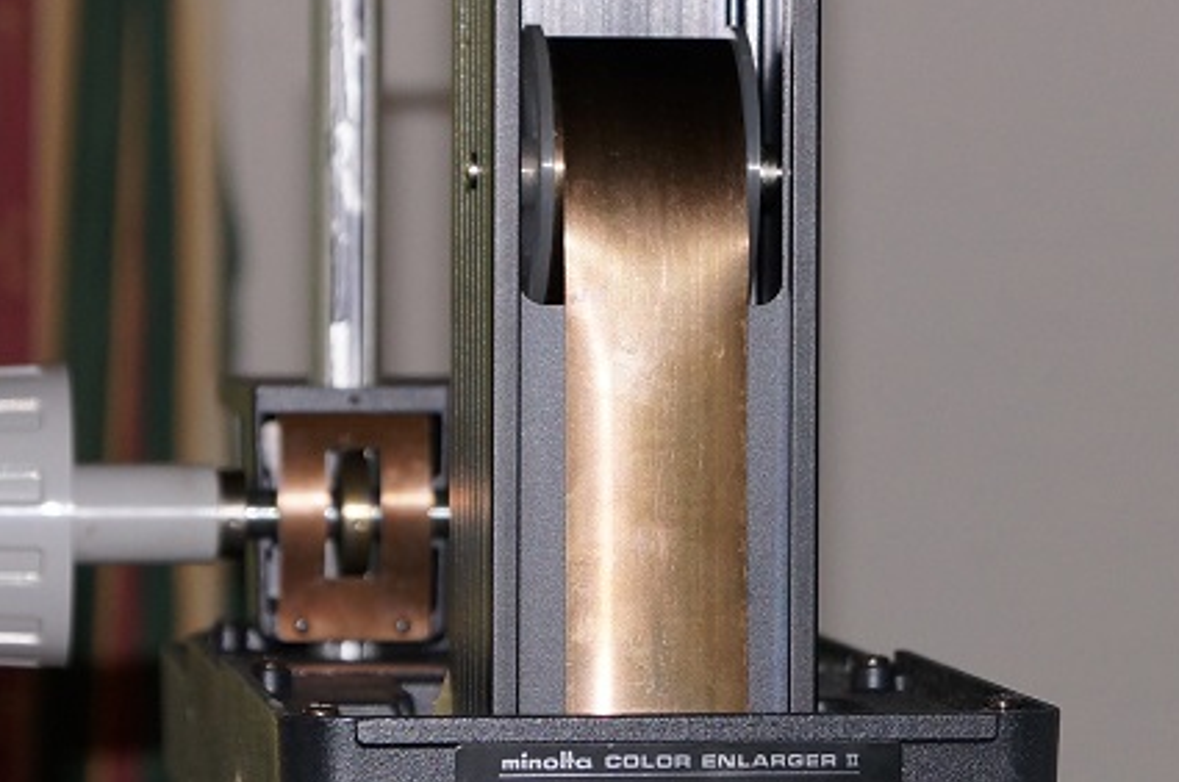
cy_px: 388
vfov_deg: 7.3
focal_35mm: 187
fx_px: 6115
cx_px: 666
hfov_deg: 11.0
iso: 400
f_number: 5.6
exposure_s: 1/60
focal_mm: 55
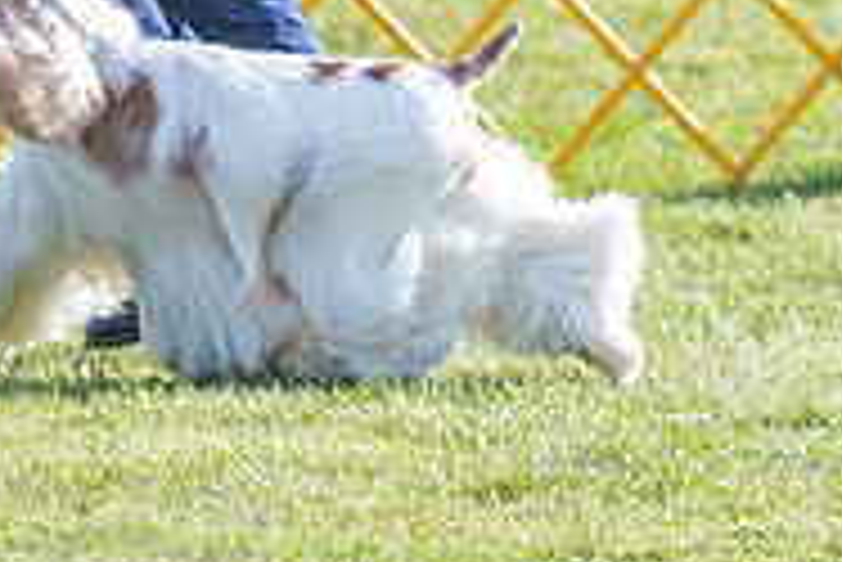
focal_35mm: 614
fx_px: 14371
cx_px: -50
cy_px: -227
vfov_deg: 2.2
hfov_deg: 3.4
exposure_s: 1/1250
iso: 500
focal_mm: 198
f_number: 5.6
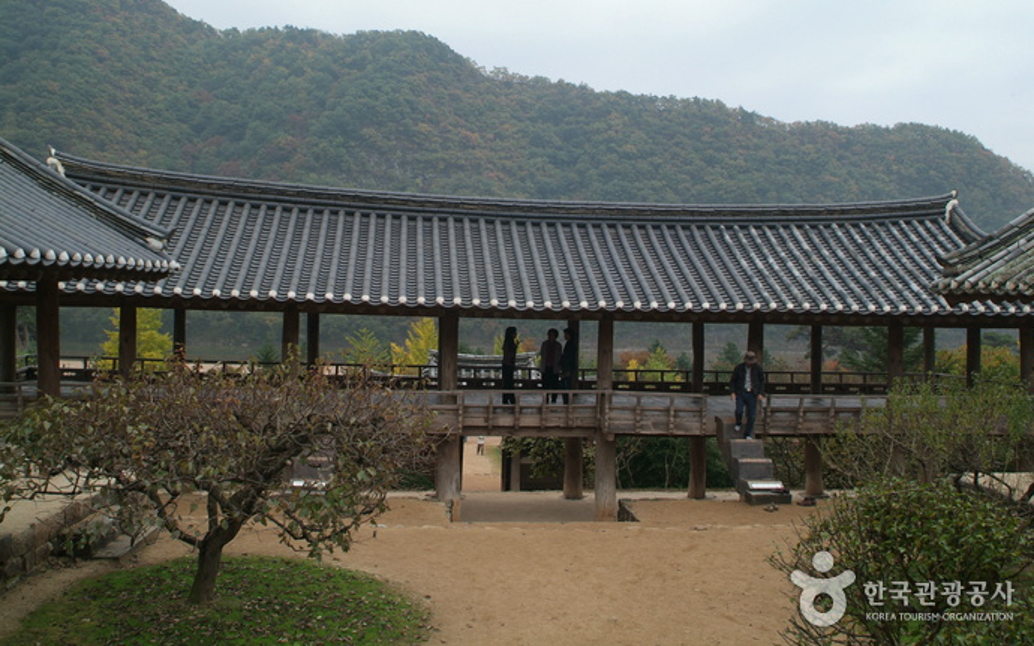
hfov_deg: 61.2
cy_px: 297
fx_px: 873
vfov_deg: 40.6
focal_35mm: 31
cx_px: 513
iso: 200
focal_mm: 20
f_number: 6.7
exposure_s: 1/180
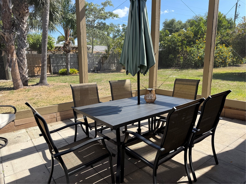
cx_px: 123
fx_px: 171
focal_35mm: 24
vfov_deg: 56.8
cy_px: 92
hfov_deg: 71.6
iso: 80
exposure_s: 1/1139
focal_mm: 6.76
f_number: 1.78
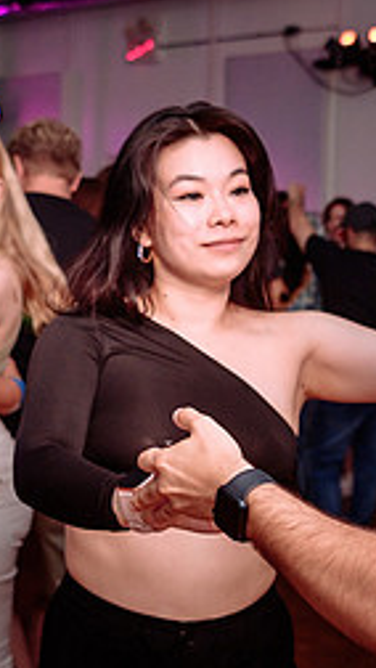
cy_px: 369
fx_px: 1239
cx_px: 182
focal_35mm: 70
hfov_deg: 17.3
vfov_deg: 30.1
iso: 800
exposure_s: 1/80
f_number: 2.8
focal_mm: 26
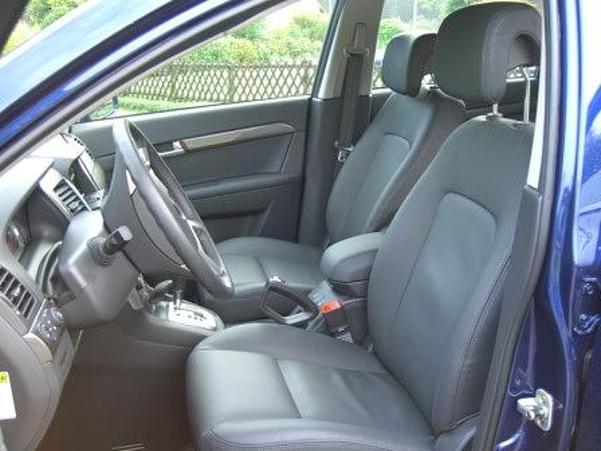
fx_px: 660
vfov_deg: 37.7
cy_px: 226
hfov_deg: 49.0
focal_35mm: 38
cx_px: 300
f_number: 2.8
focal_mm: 7.9
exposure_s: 1/80
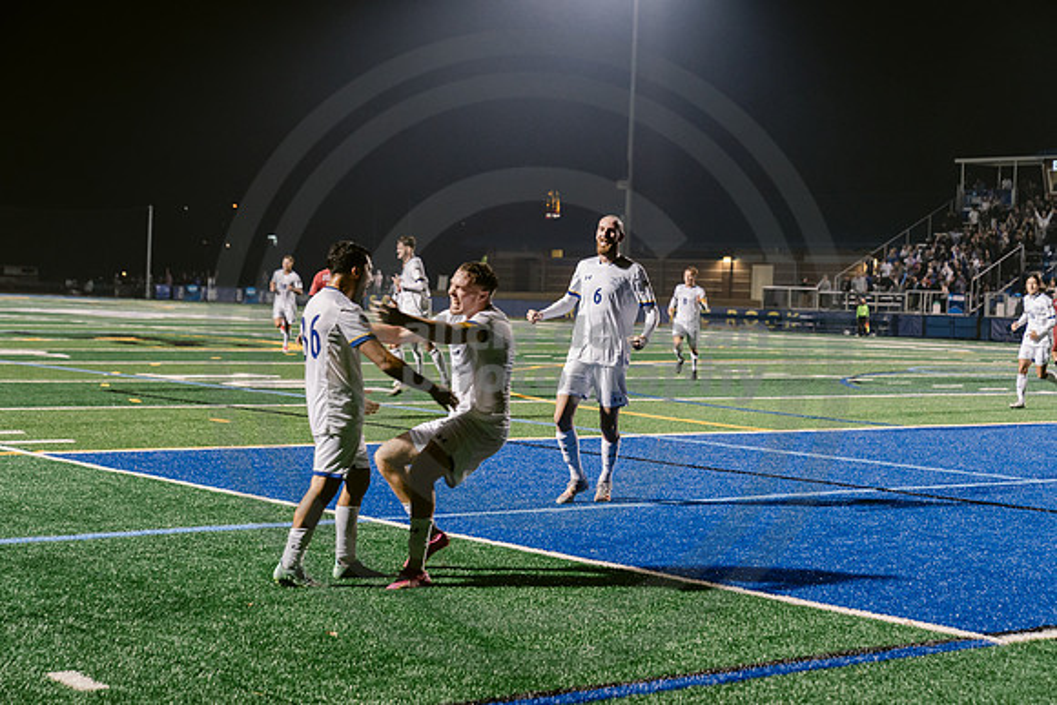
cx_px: 528
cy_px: 352
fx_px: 2056
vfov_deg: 19.5
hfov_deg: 28.8
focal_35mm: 70
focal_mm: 70
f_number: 4
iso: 2500
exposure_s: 1/160
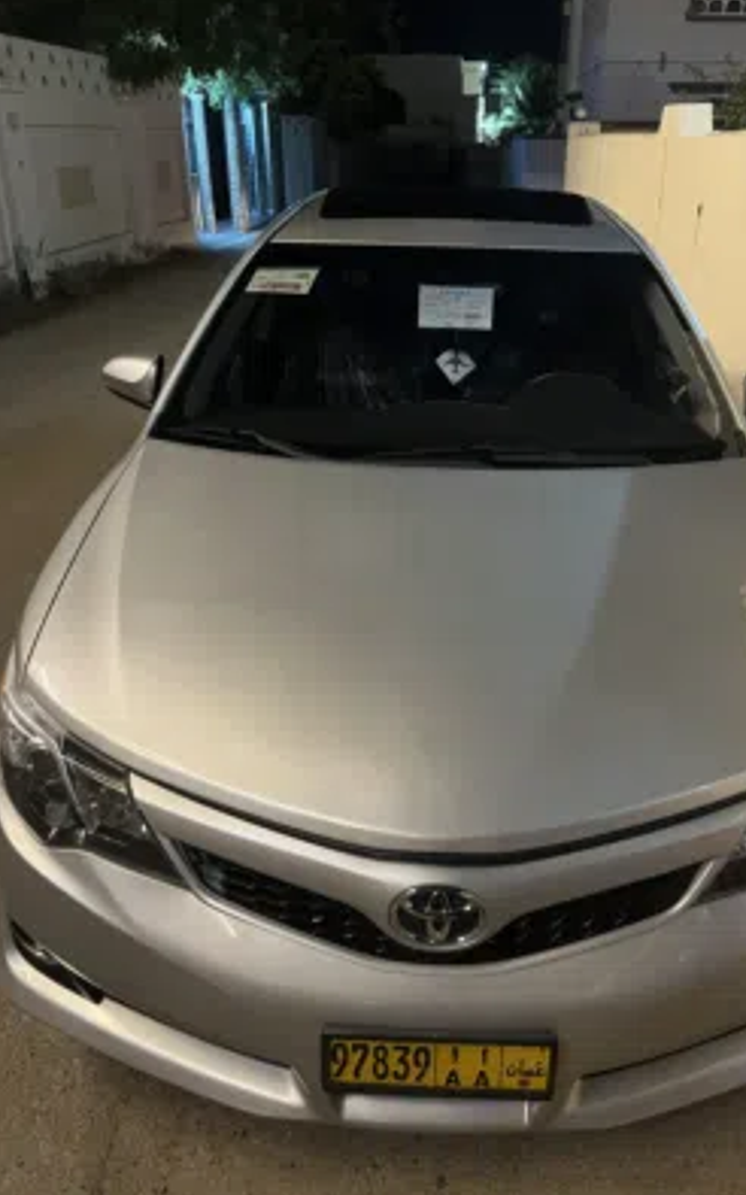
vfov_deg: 66.5
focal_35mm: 28
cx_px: 443
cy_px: 598
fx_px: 911
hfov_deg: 44.3
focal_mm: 5.7
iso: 640
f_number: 1.5
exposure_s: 1/33
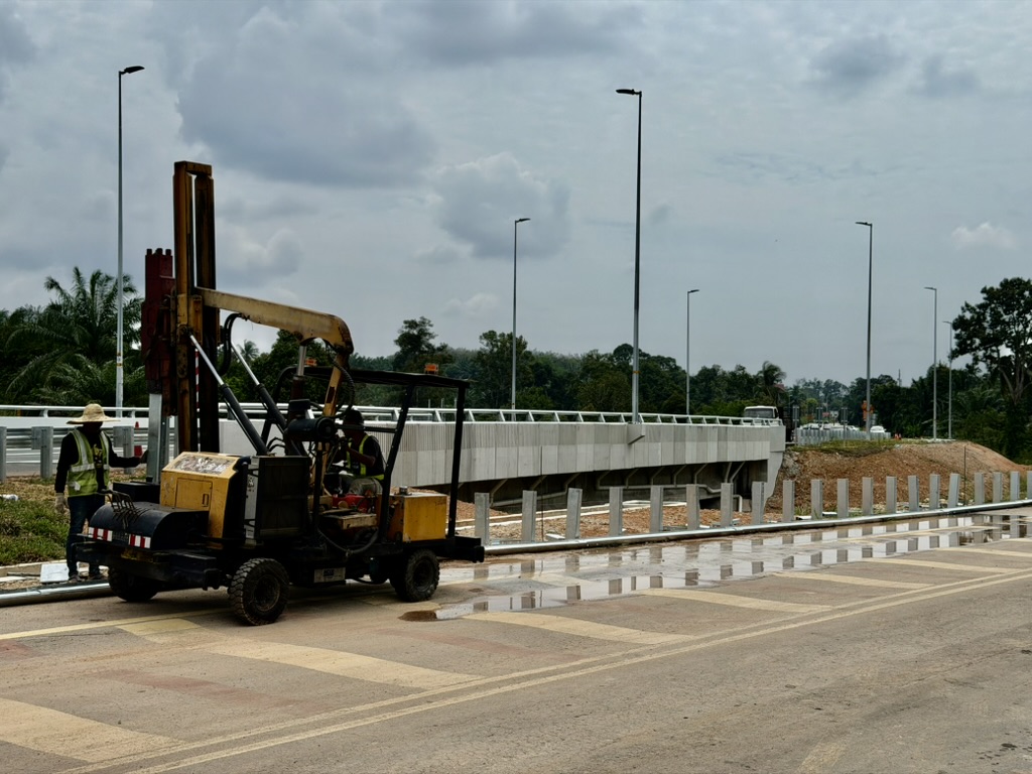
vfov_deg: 30.3
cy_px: 387
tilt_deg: +0.8
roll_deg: -0.4
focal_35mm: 48
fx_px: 1431
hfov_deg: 39.7
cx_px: 516
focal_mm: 6.76
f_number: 1.78
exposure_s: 1/11364
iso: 80
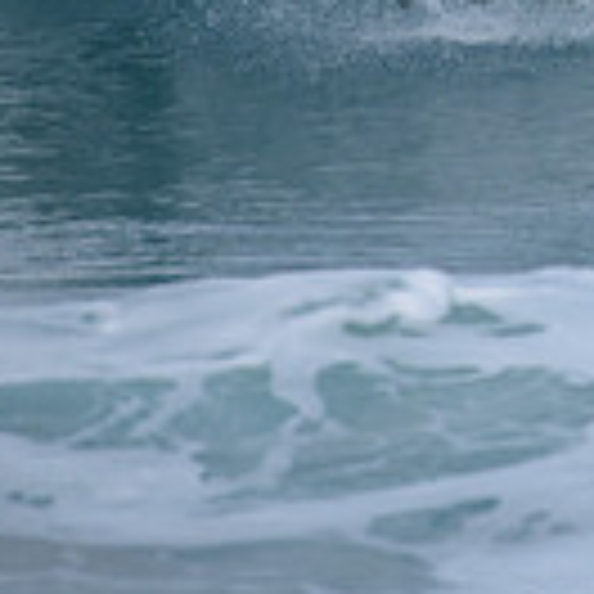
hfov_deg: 0.9
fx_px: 36382
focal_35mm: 1874
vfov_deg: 0.9
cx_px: 842
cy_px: -101
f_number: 5.6
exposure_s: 1/2000
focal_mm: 500
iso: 280
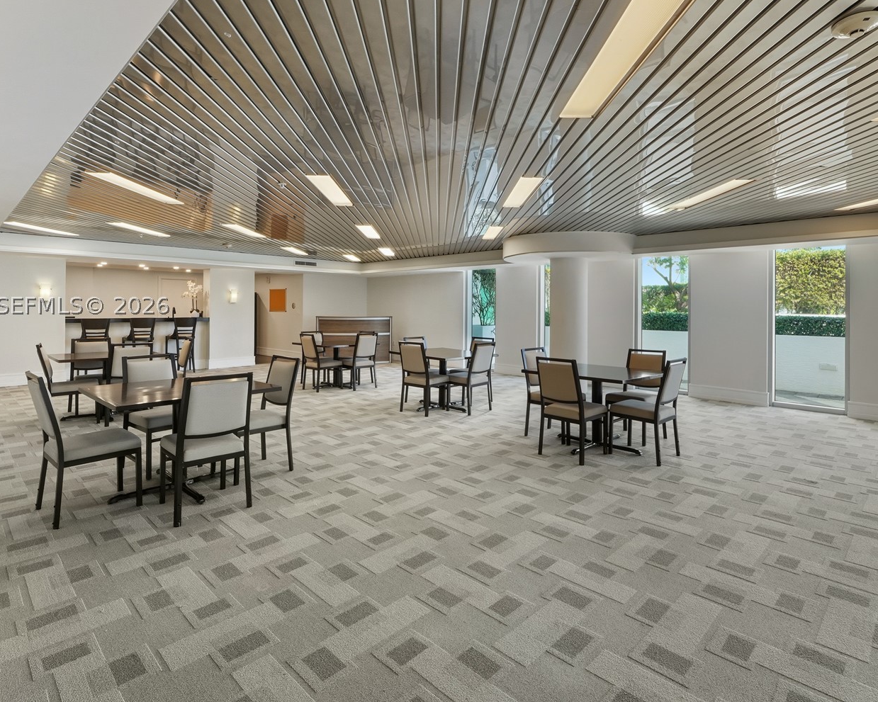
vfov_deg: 73.4
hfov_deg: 86.4
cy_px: 304
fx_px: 468
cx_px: 448
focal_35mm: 18
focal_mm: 14
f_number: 14
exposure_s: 1/10
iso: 400
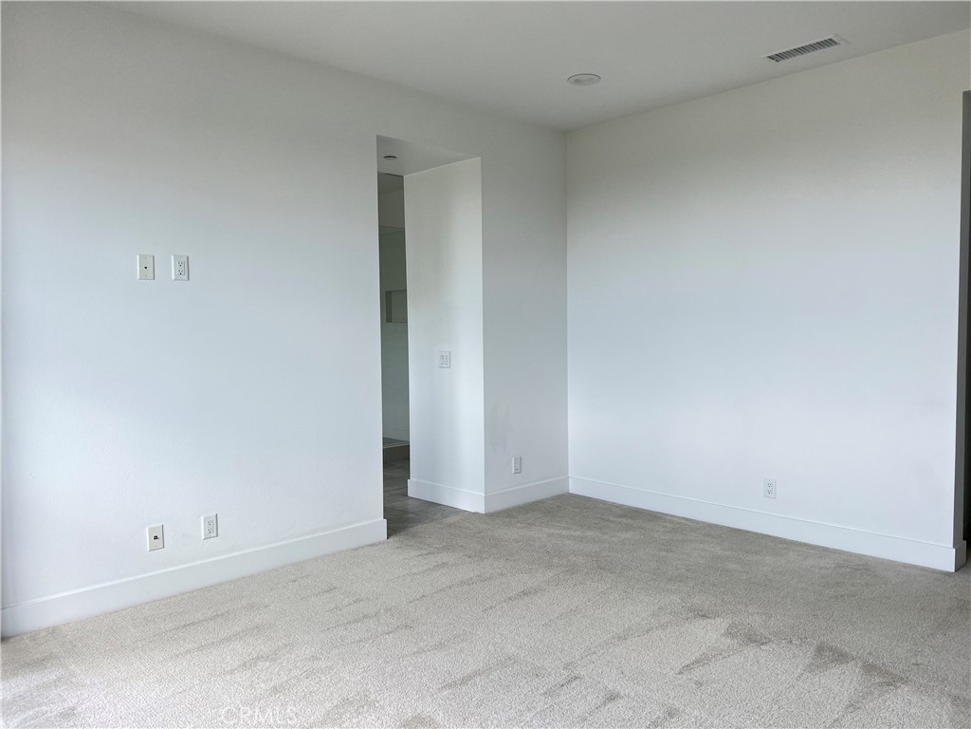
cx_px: 486
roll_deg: +0.8
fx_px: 729
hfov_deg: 67.3
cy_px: 364
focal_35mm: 26
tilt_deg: -3.7
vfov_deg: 53.1
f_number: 1.5
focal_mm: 5.7
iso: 50
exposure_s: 1/183
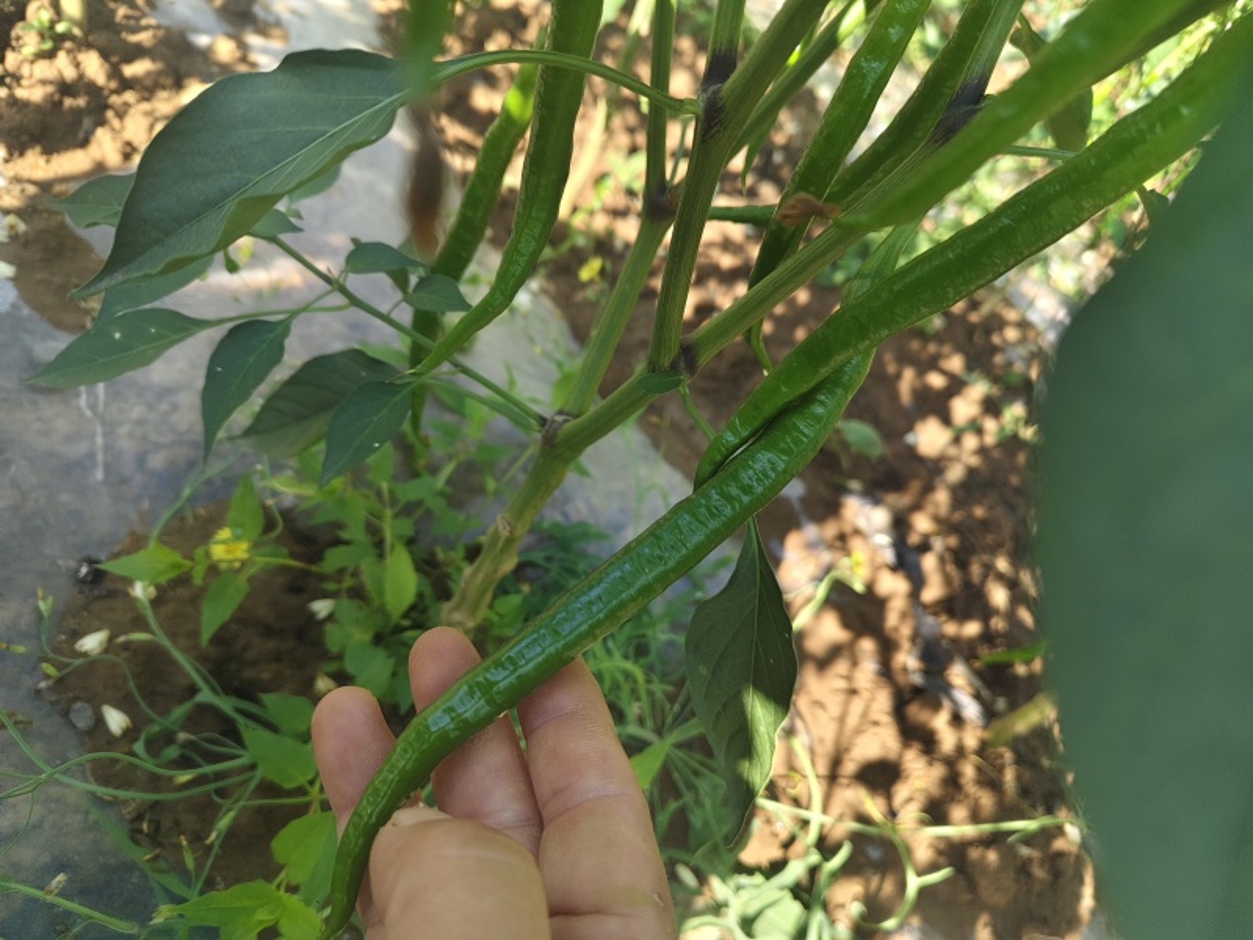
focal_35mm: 24
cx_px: 626
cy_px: 470
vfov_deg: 56.8
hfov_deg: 71.6
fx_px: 869
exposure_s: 1/105
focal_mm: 5.56
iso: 125
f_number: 1.88
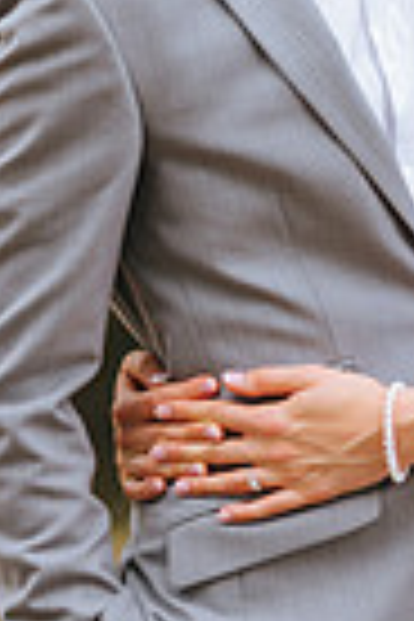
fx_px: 4795
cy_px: 180
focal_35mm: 278
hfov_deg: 4.9
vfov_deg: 7.4
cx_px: 441
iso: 80
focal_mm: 85
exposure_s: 1/800
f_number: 1.6
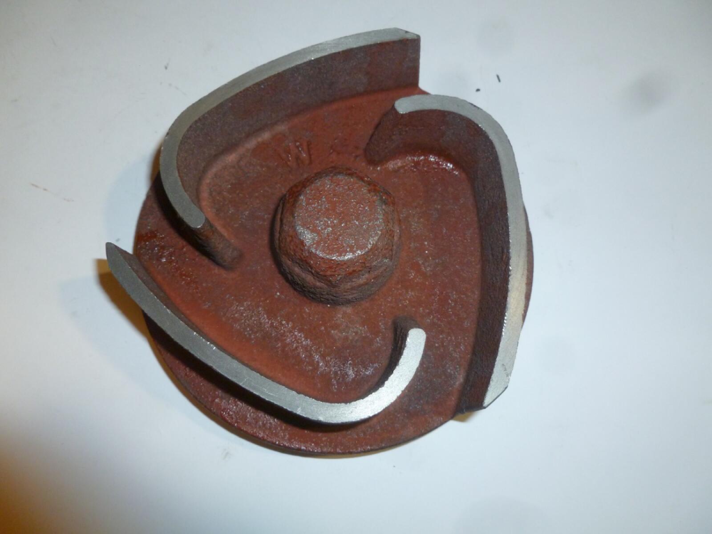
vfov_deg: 49.7
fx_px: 576
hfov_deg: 63.4
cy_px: 267
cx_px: 356
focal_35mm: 28
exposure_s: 1/30
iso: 200
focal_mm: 5
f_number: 3.3
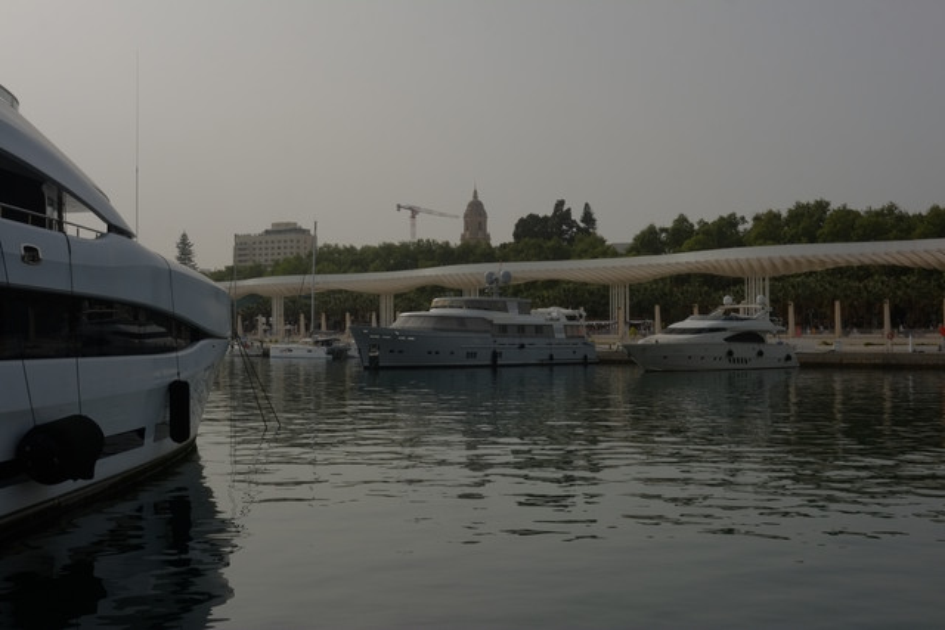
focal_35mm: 41
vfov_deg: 32.6
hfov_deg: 47.4
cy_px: 315
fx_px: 1076
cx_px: 472
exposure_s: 1/400
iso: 200
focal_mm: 27
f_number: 14
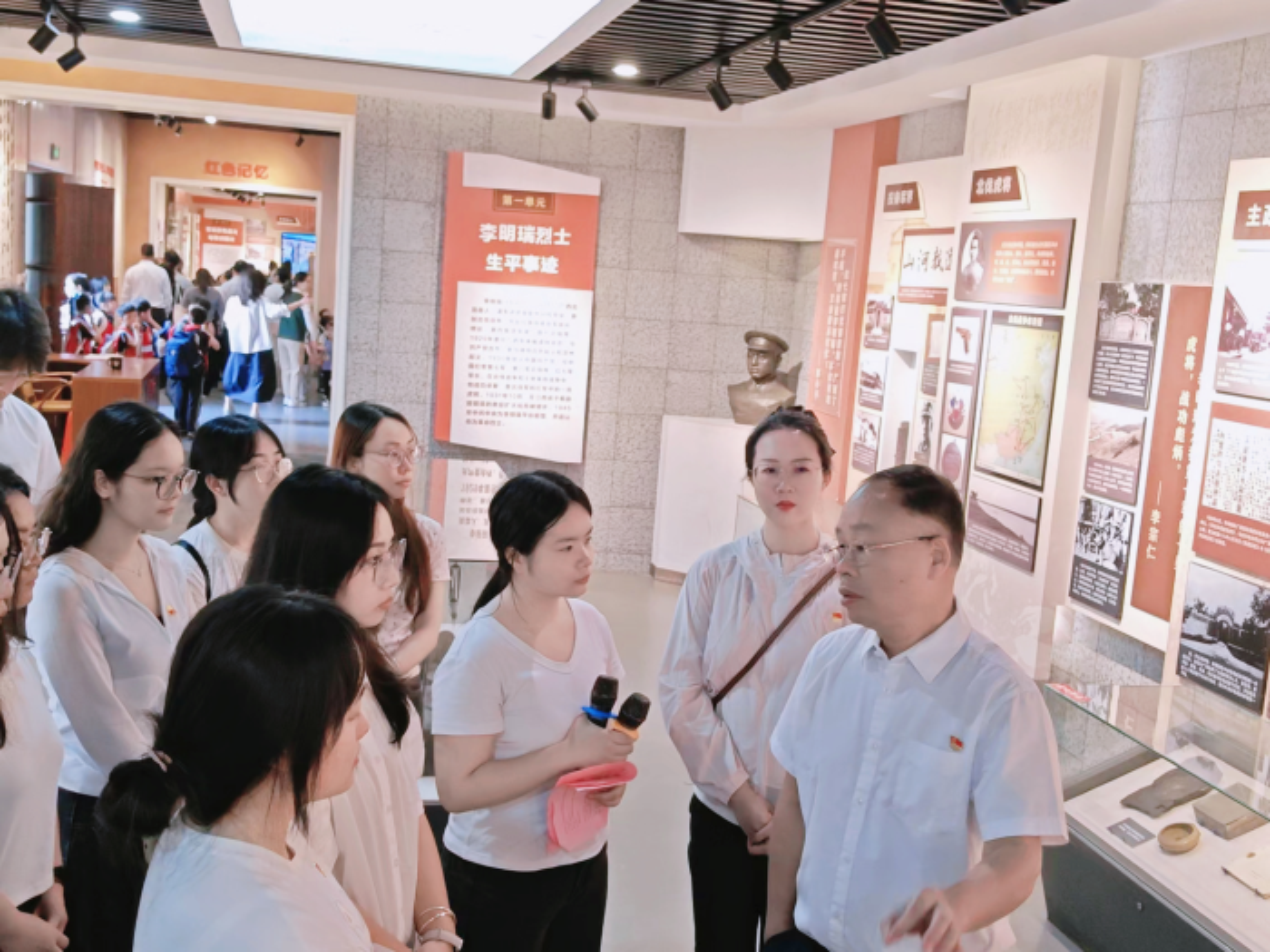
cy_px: 476
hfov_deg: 52.6
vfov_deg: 40.7
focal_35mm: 35
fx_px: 1284
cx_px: 635
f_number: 1.9
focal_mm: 6.12
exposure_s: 1/110
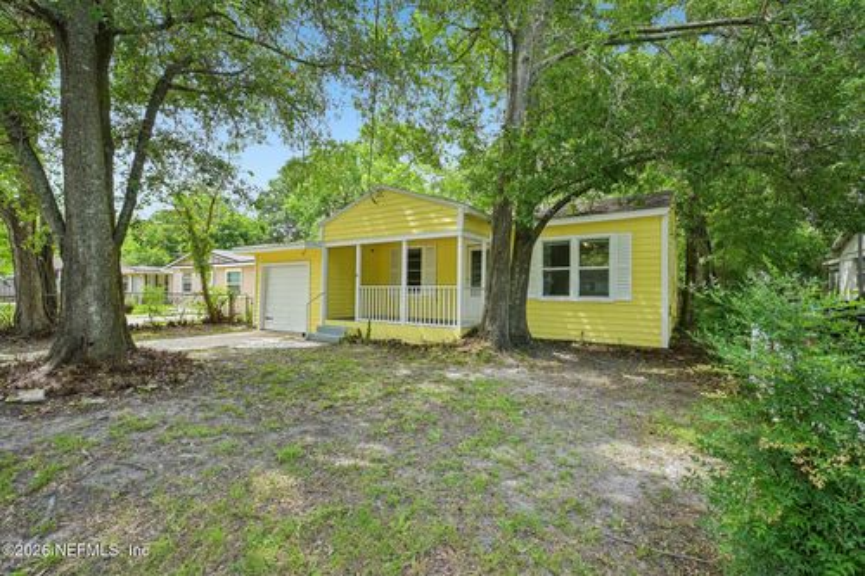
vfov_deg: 75.5
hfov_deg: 98.6
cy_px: 288
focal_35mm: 16
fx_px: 372
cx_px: 432
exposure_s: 1/45
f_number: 8
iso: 100
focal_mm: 15.5
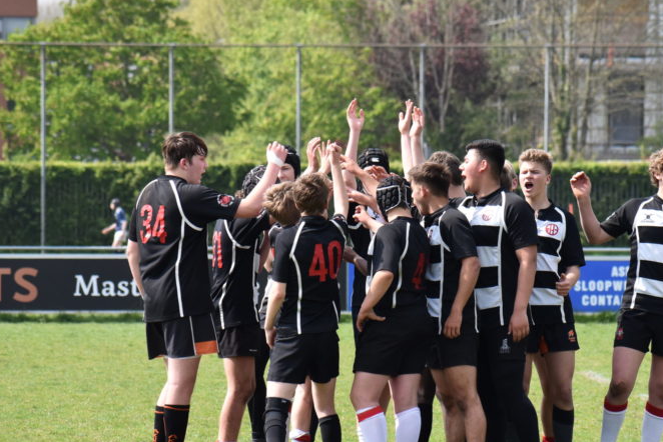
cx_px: 373
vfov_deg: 4.5
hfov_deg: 6.7
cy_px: 266
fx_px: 5633
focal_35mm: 306
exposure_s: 1/1250
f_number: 5.6
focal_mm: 135
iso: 400
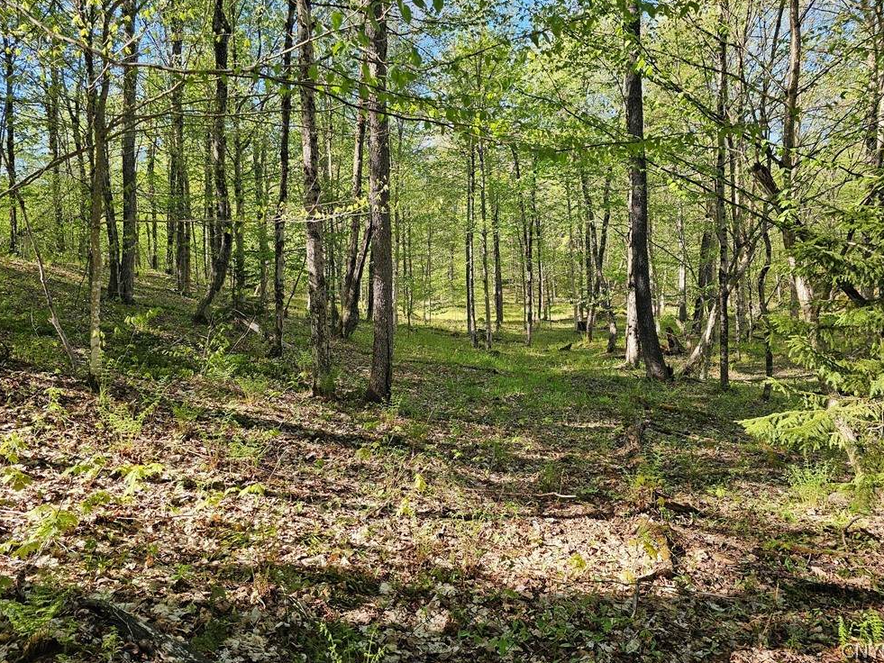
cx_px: 442
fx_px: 613
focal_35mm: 24
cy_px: 320
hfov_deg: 71.6
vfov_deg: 56.8
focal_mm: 6.3
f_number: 1.7
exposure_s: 1/120
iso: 16
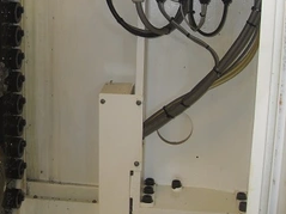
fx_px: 471
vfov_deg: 25.1
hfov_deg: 33.2
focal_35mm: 57
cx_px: 74
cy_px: 36
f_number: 2.8
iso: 100
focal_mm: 6.3
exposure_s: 1/45
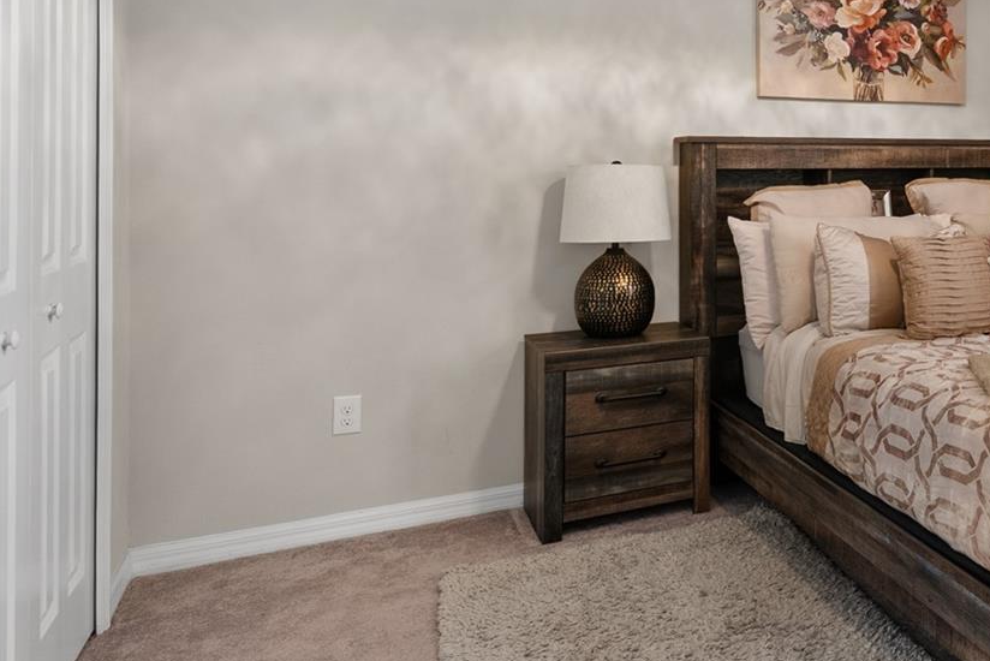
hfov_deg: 50.1
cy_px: 195
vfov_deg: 39.3
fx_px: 908
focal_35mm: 33
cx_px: 911
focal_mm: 17
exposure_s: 1
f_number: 8
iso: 400
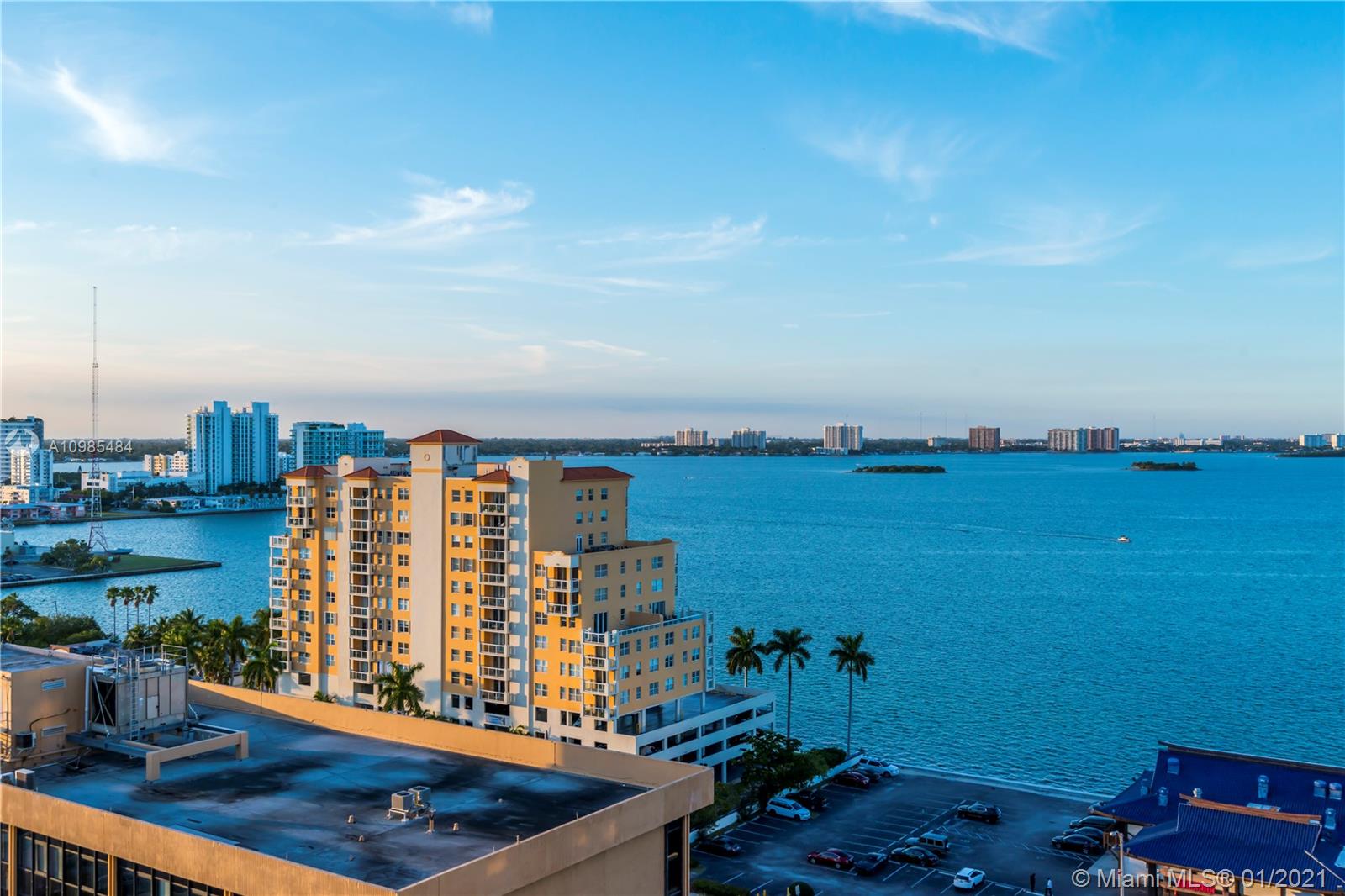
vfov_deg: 37.8
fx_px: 1307
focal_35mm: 35
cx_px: 672
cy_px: 448
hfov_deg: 54.4
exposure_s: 1/500
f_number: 10
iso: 400
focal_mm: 35
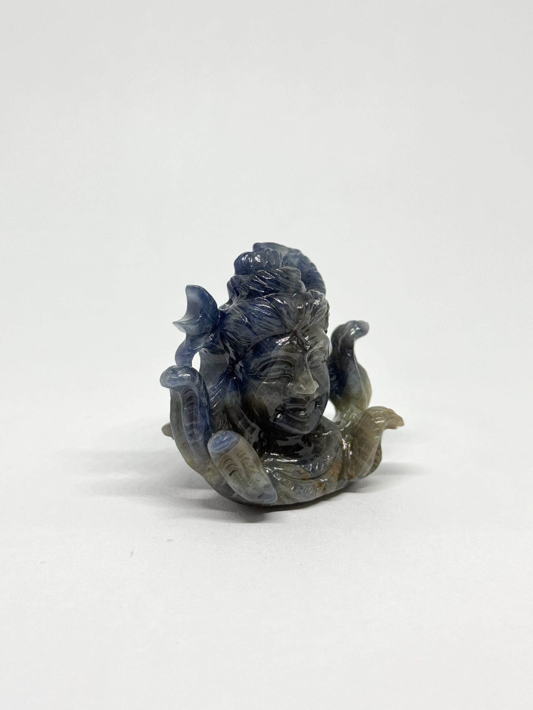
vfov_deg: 39.7
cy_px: 355
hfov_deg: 30.3
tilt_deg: -19.6
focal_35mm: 48
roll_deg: -1.7
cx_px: 266
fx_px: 985
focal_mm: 6.76
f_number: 1.78
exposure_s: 1/100
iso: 50
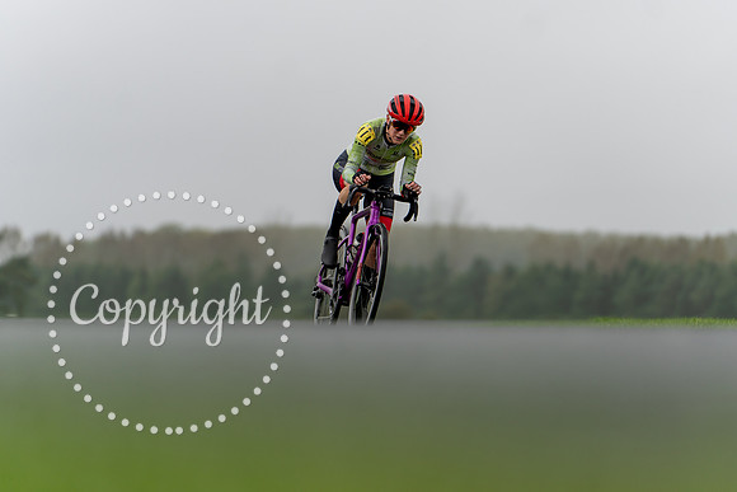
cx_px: 428
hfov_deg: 9.1
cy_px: 256
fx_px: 4606
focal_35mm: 225
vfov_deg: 6.1
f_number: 2.8
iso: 160
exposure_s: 1/1000
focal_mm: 180
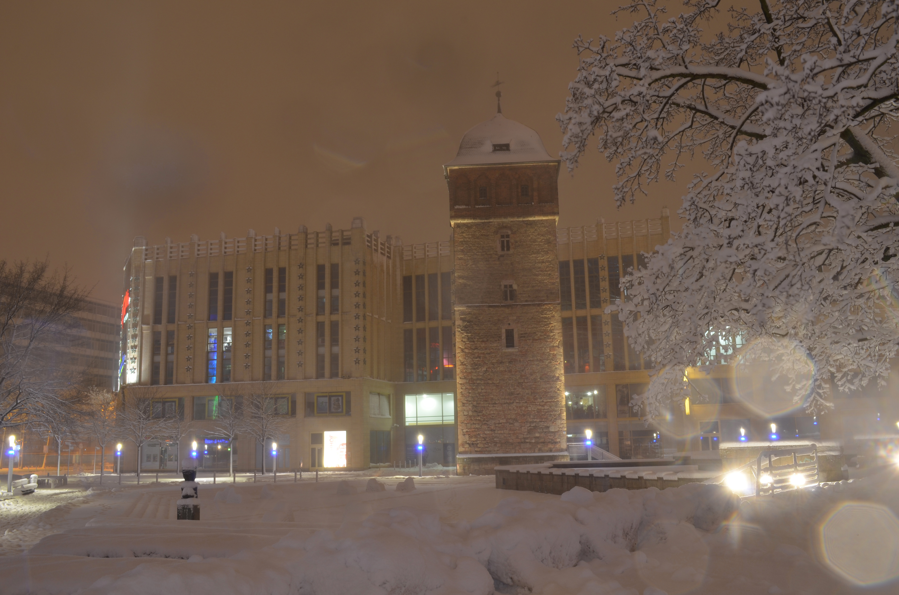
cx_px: 450
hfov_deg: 57.3
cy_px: 298
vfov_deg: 39.8
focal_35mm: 33
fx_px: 822
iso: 100
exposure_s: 6
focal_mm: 22
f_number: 11
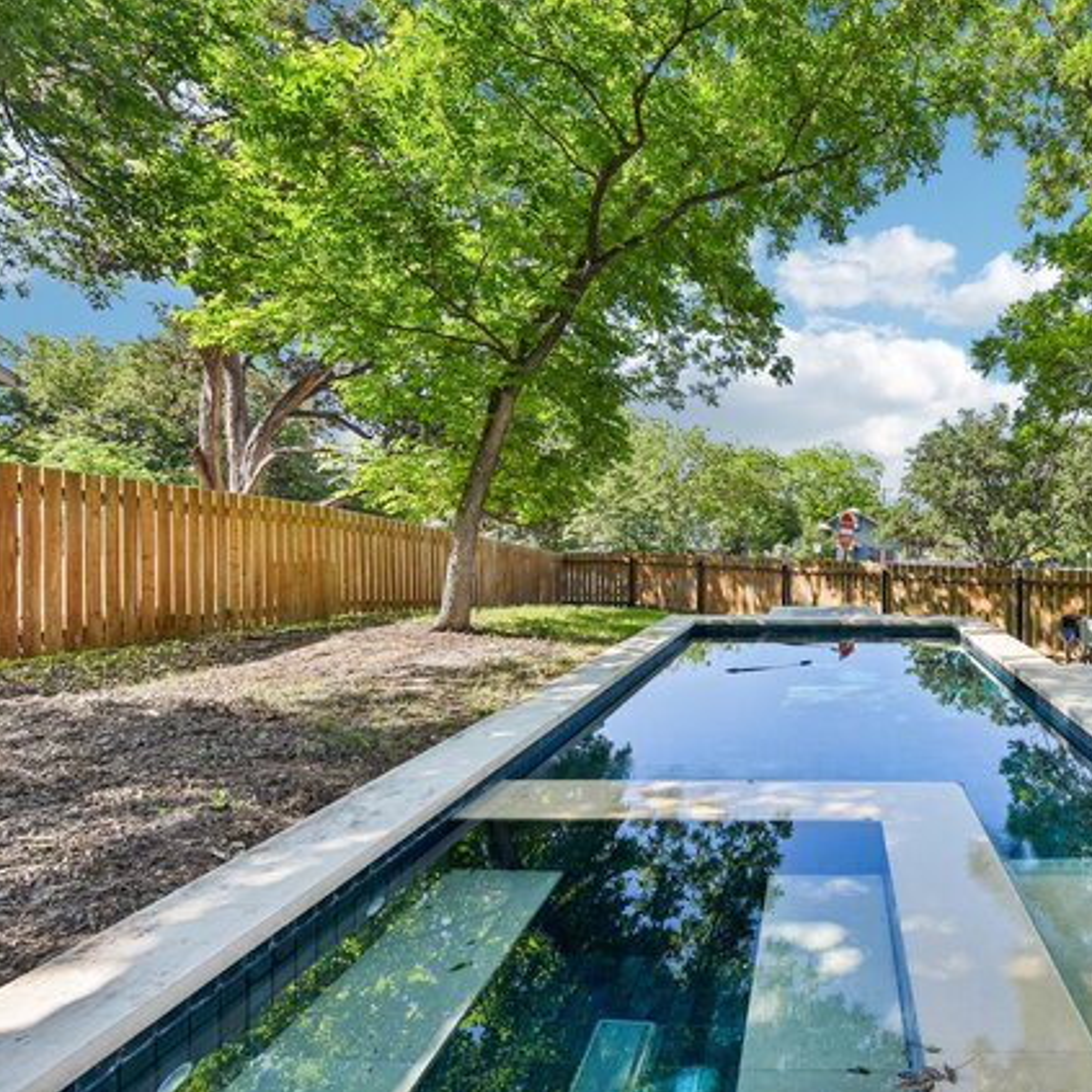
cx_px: 818
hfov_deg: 74.9
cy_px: 546
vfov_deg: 80.7
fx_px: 642
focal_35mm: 18
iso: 100
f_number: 8
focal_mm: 14
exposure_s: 1/100
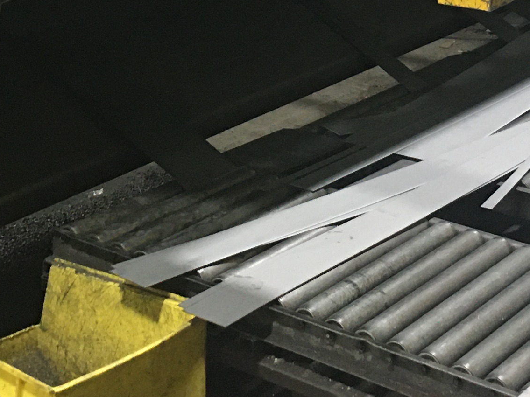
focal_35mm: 103
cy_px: -87
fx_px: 1577
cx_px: 188
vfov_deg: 13.9
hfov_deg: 19.0
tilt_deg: -8.6
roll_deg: +0.0
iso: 80
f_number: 2.2
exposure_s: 1/15
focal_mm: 4.15
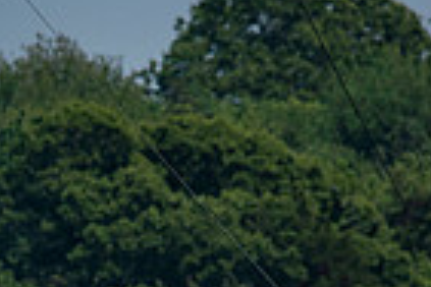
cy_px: 475
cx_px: -49
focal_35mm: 1850
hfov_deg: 1.1
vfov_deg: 0.7
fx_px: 22147
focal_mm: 300
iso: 200
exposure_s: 1/5000
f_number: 4
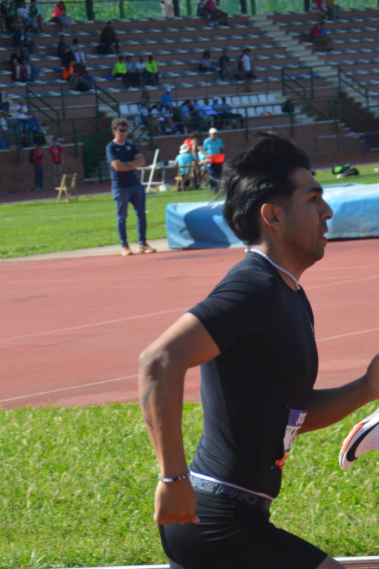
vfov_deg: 11.4
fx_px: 2843
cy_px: 442
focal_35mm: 180
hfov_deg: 7.6
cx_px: 230
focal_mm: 62
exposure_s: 1/1600
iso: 400
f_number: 5.6
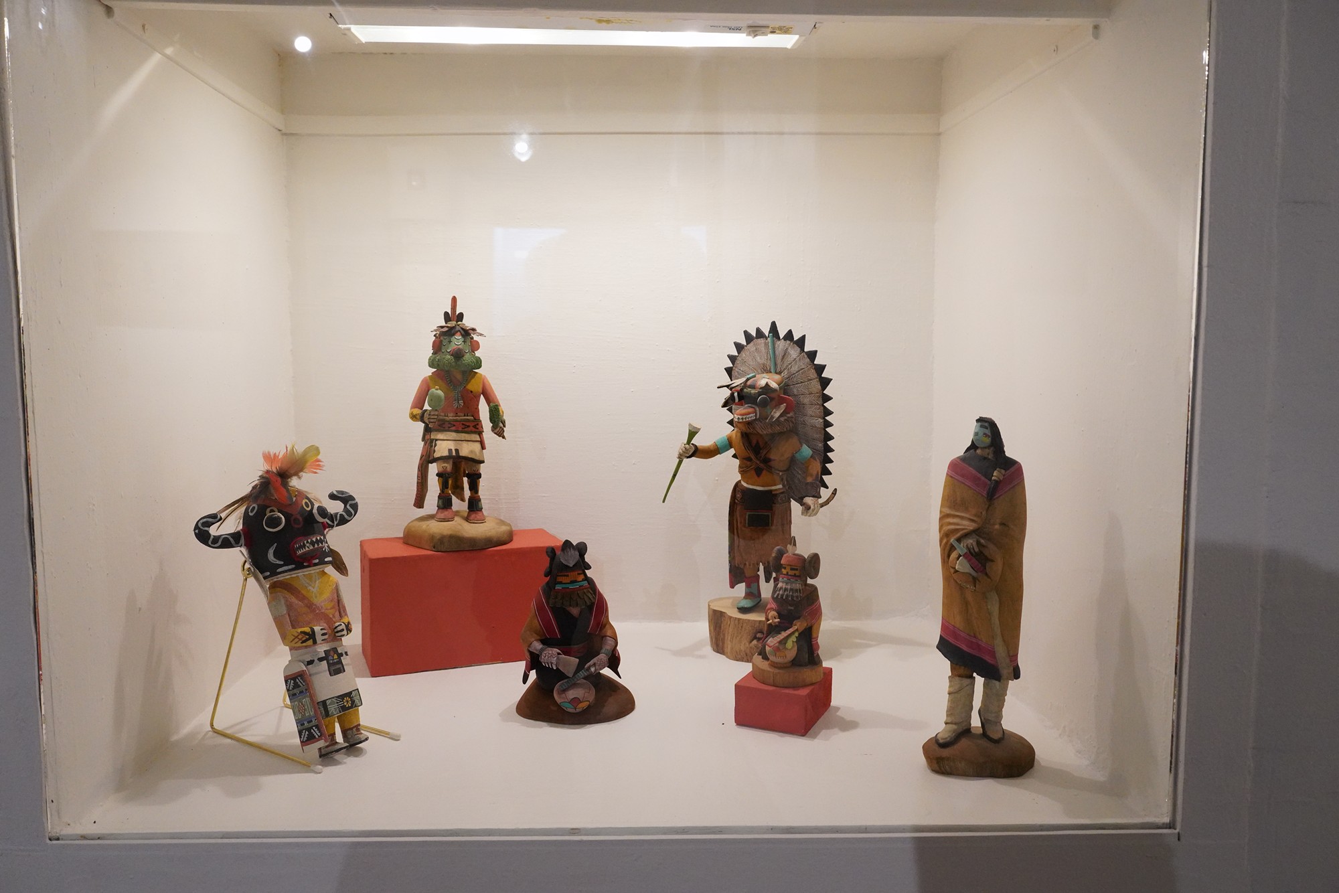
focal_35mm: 28
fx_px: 1042
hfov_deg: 65.5
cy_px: 446
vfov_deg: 46.4
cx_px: 670
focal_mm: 28
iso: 6400
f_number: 8
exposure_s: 1/100
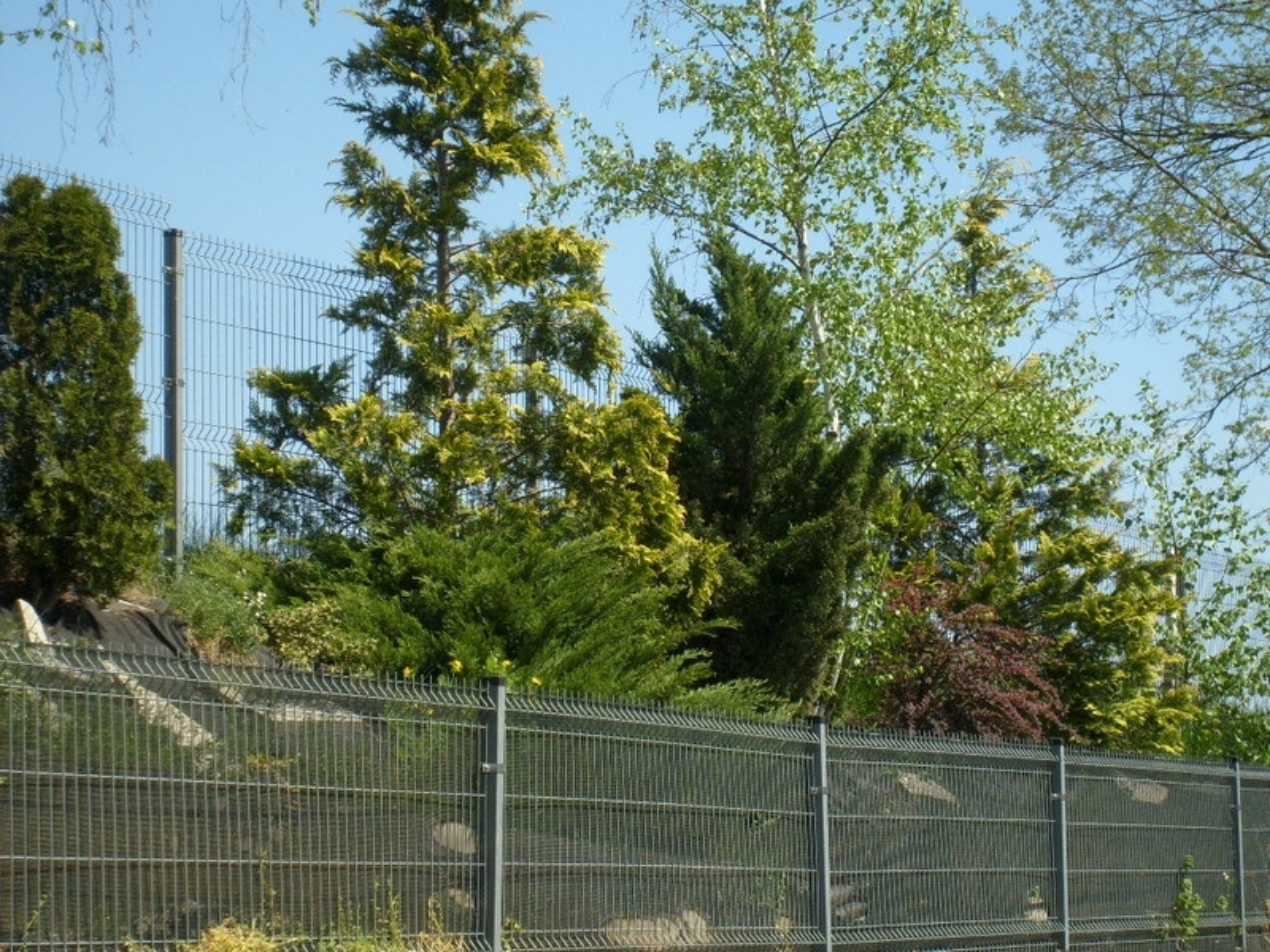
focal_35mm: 106
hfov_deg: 18.5
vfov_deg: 14.0
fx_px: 3889
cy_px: 476
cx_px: 635
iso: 80
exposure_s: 1/500
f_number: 4.9
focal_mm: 17.4
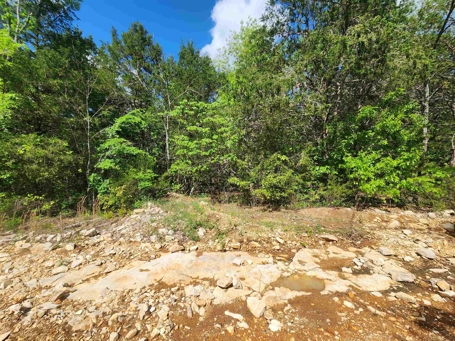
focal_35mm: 13
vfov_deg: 89.9
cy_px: 170
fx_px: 171
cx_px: 228
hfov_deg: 106.2
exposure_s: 1/1418
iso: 50
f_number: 2.2
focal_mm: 2.2
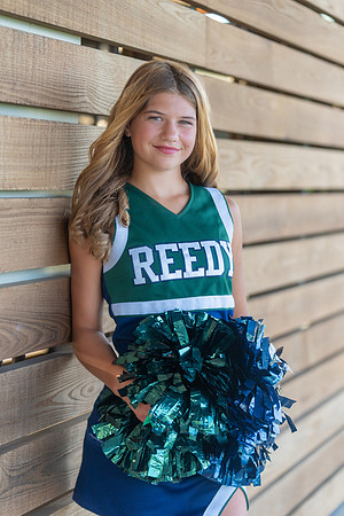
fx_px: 1433
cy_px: 258
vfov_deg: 20.4
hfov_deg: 13.7
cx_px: 172
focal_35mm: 100
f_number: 2.8
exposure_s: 1/250
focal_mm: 100
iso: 400
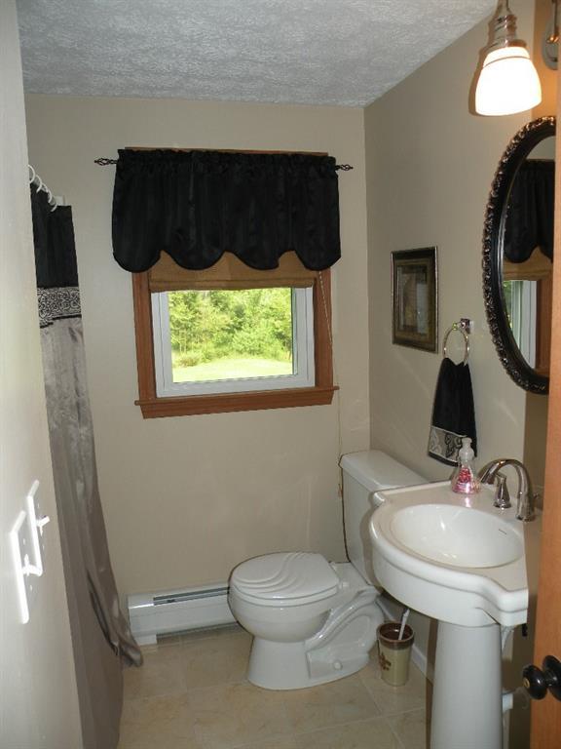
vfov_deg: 65.3
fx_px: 583
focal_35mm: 27
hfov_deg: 51.4
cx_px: 280
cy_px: 374
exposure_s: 1/61
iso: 64
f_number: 2.8
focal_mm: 4.7
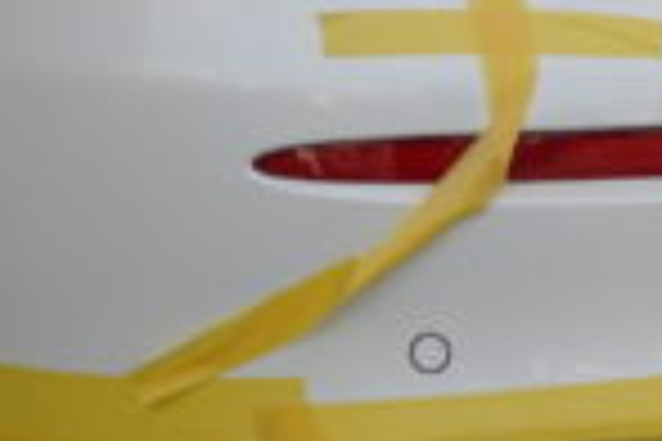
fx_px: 6031
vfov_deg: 4.1
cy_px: -641
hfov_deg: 6.2
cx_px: 793
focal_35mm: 328
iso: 100
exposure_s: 1/80
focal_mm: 47
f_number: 5.6
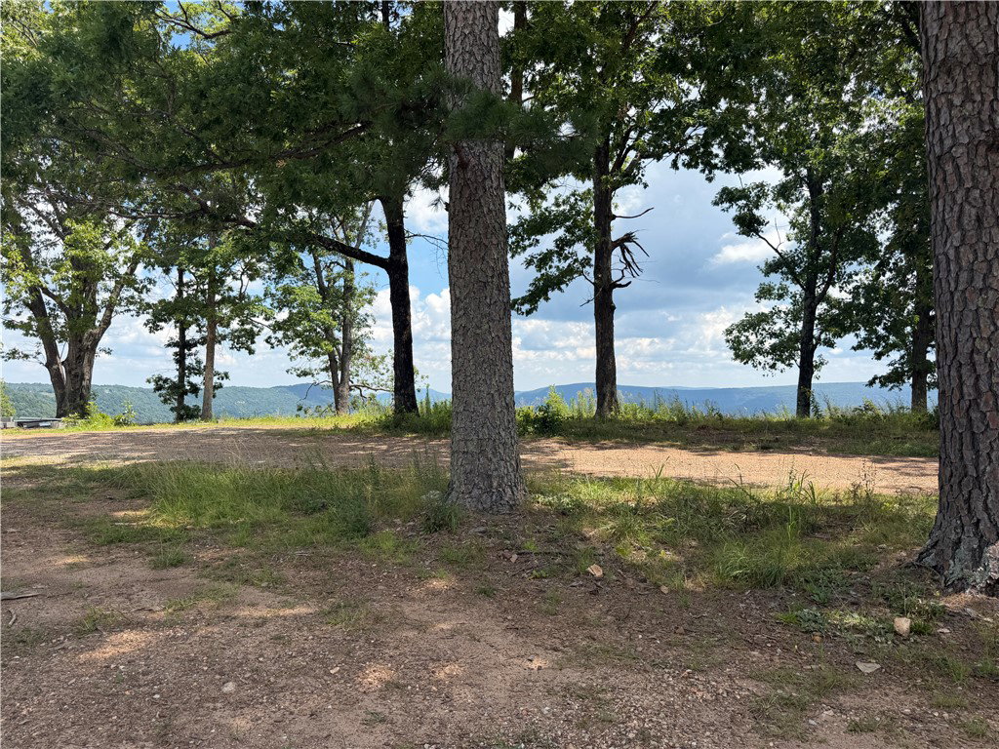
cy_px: 374
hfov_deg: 71.6
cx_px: 500
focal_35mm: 24
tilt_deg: +0.2
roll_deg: -0.7
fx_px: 693
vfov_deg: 56.8
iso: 80
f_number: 1.78
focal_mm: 6.76
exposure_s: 1/3021
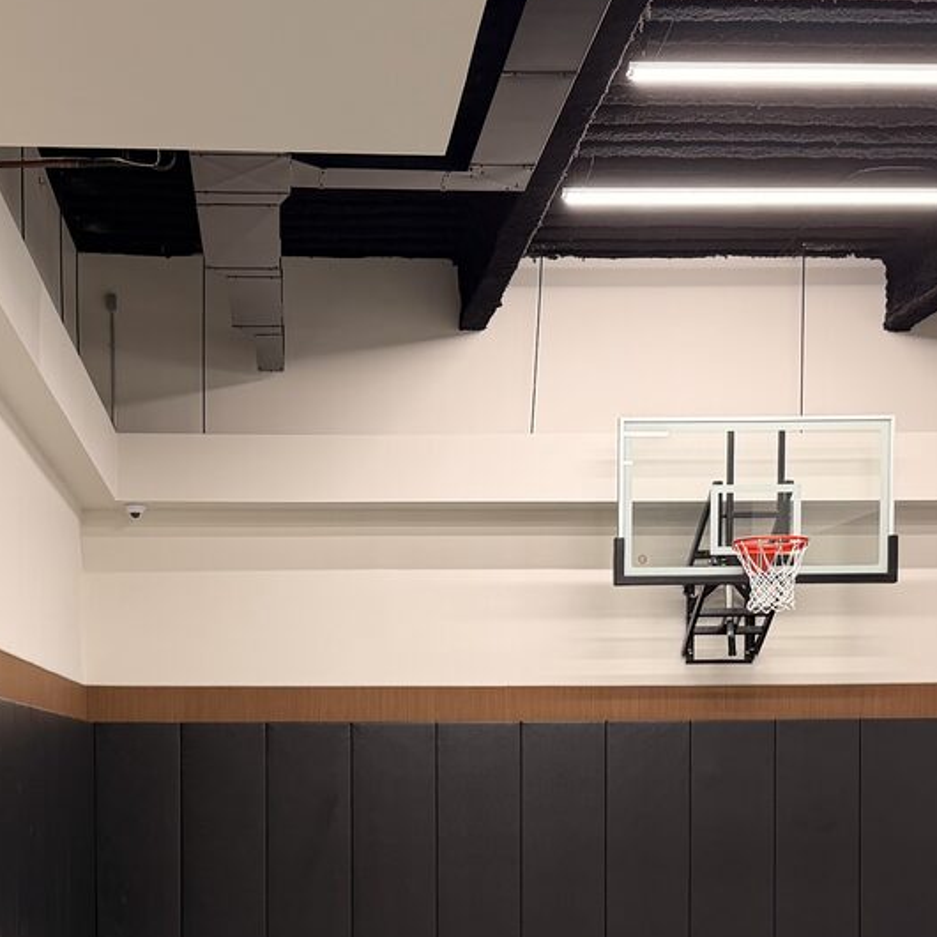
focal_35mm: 64
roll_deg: +1.0
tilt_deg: -2.6
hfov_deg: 26.8
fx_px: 1960
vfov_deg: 26.0
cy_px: 836
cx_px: 355
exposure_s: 1/60
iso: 125
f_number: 1.78
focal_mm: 6.76
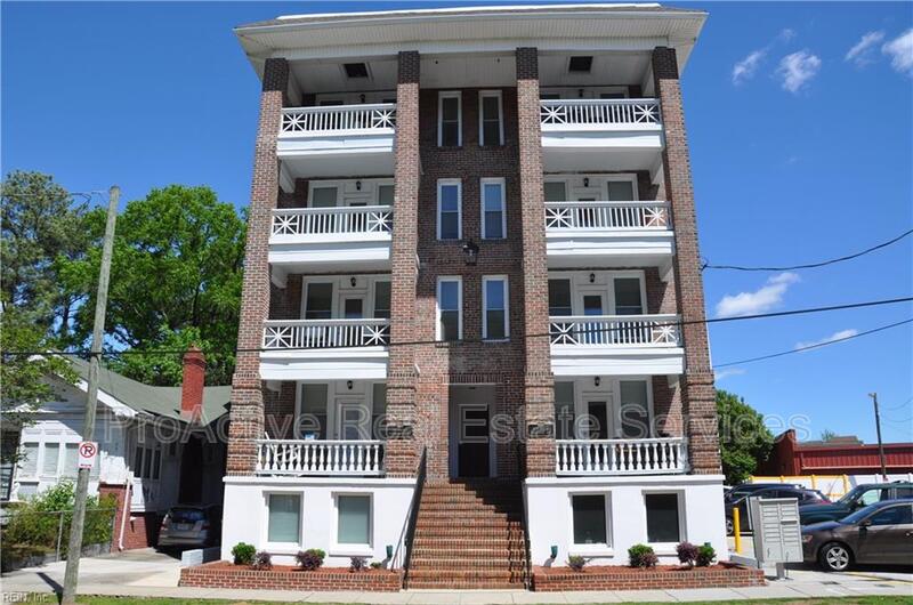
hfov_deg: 67.5
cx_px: 456
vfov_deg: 47.7
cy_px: 302
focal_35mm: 27
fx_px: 683
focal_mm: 18
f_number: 10
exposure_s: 1/400
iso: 200
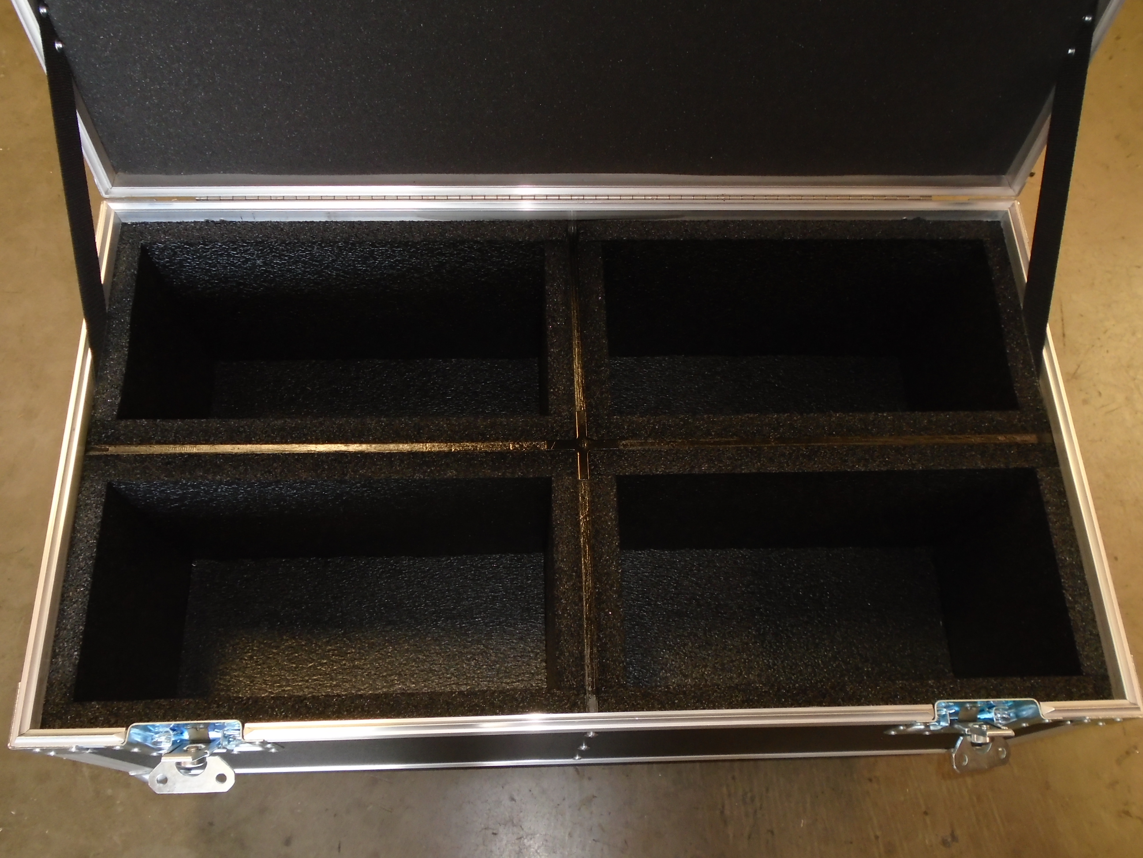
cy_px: 429
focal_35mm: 31
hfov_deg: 58.4
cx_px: 572
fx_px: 1024
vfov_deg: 45.4
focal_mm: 5.5
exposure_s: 1/40
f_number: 3.5
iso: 200
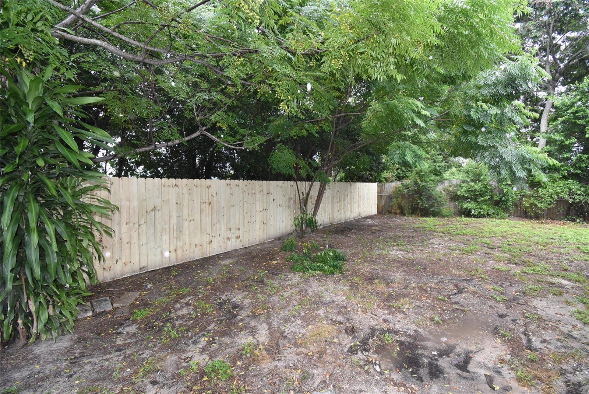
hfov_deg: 100.4
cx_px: 294
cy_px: 197
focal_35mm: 15
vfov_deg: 77.4
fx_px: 246
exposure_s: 1/200
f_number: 8
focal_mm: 10
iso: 1600
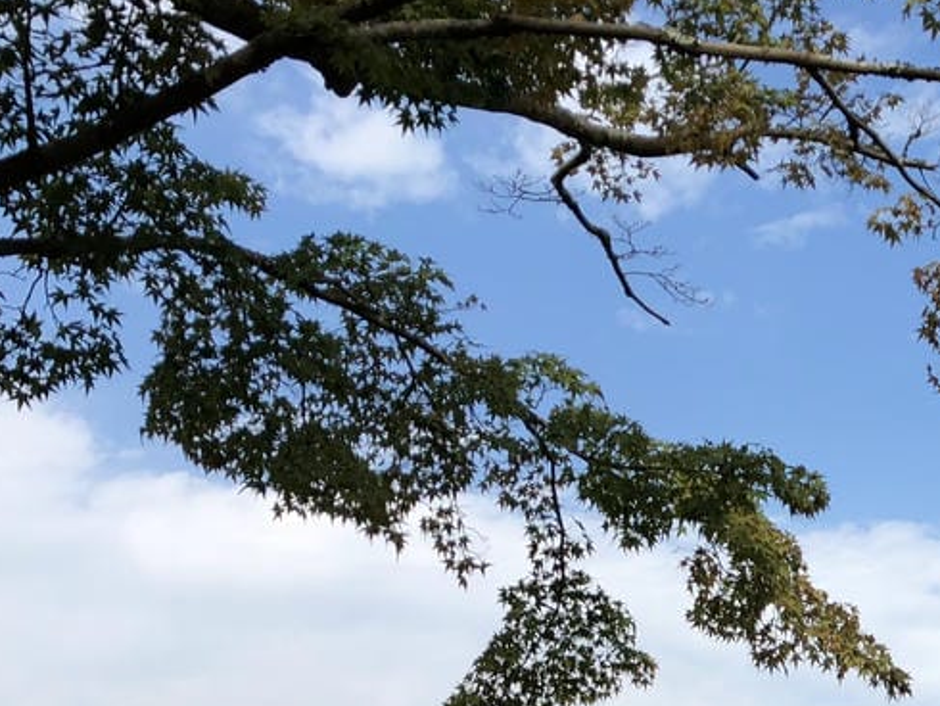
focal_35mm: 71
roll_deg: -0.2
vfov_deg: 19.5
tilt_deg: +6.7
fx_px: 1929
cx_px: 984
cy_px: 854
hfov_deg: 25.7
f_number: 1.8
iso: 20
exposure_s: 1/1333
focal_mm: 3.99
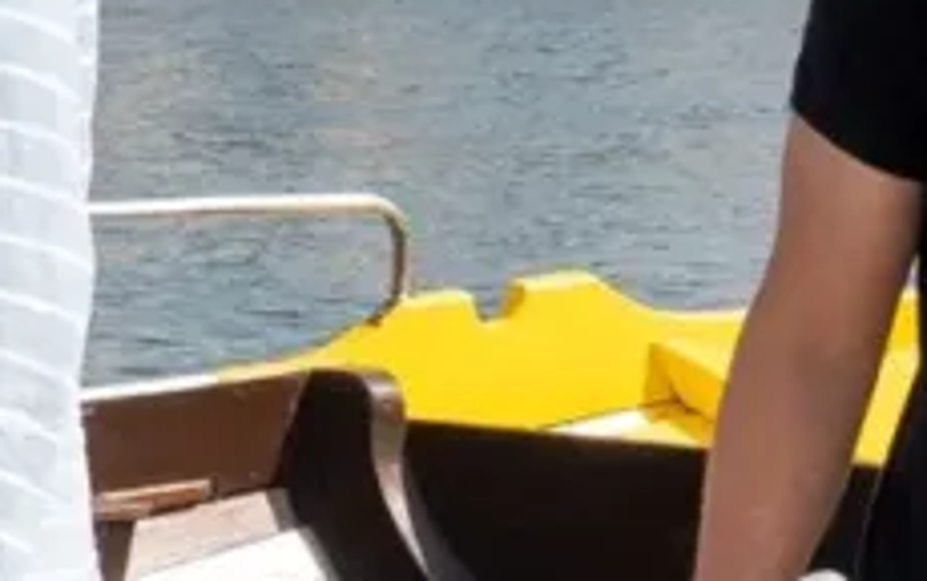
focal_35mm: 245
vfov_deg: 5.4
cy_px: 456
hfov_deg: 8.6
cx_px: 556
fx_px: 6193
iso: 400
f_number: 8
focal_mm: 24
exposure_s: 1/640
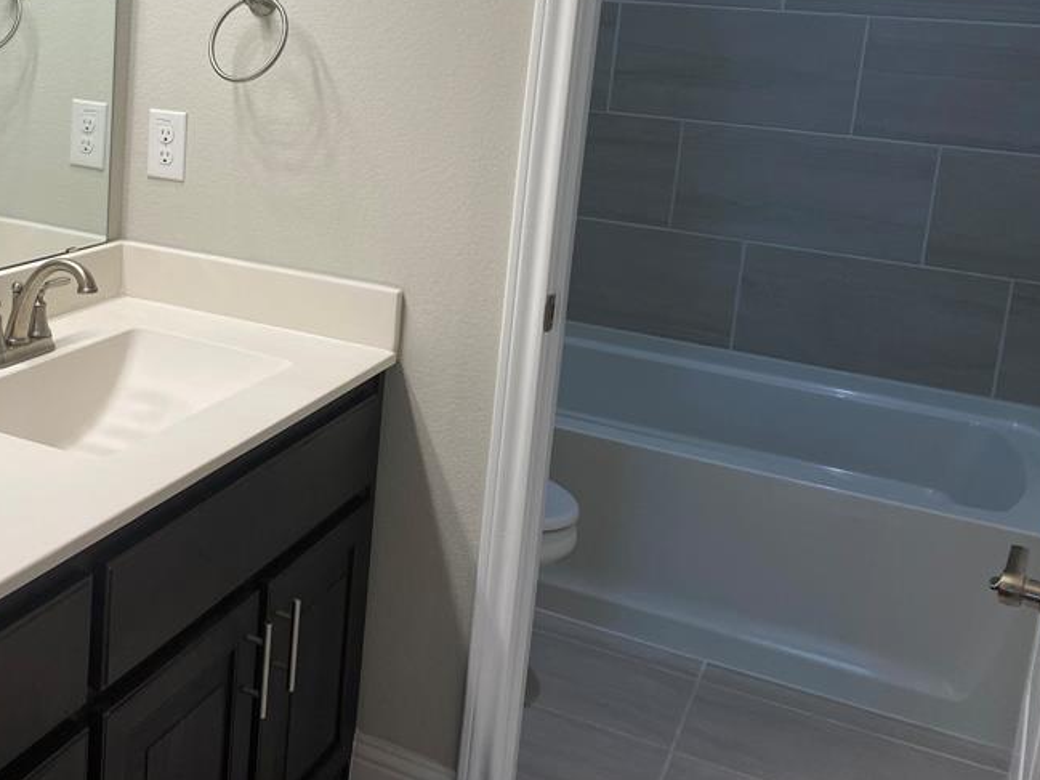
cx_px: 237
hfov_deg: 44.0
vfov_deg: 34.3
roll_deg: -2.6
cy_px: 183
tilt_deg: -9.6
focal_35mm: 41
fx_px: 1232
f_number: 1.8
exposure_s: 1/120
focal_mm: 4.25
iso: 64
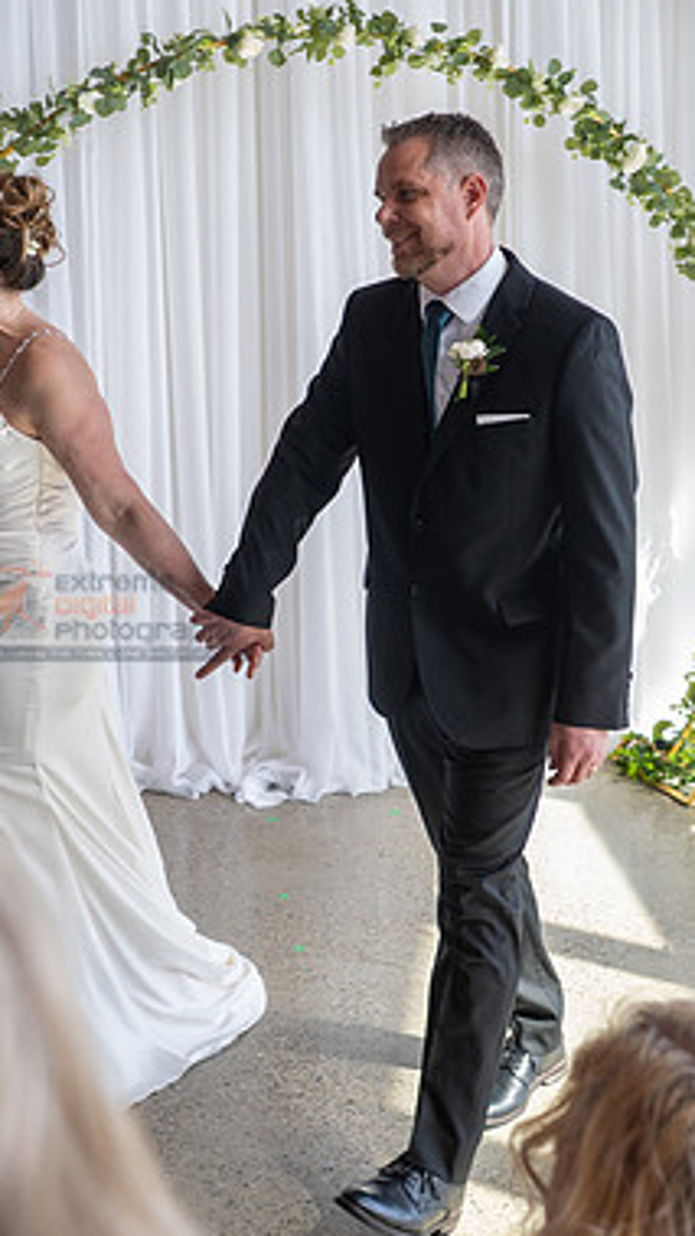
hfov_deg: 22.1
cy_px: 399
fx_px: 1770
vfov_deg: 38.0
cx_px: 242
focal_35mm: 54
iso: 250
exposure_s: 1/125
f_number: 4
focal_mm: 24
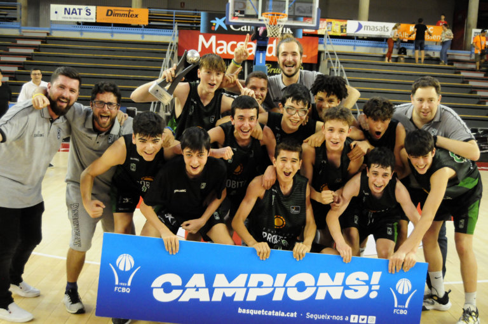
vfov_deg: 34.1
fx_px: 528
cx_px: 244
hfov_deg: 49.6
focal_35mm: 39
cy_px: 162
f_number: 4
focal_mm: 26
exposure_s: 1/500
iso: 3200
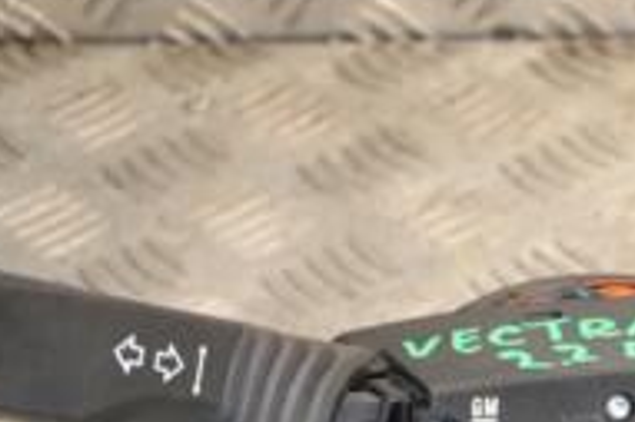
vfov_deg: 6.9
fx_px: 3489
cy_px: 562
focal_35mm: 198
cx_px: 708
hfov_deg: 10.3
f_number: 5
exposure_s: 1/200
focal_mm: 42
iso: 800
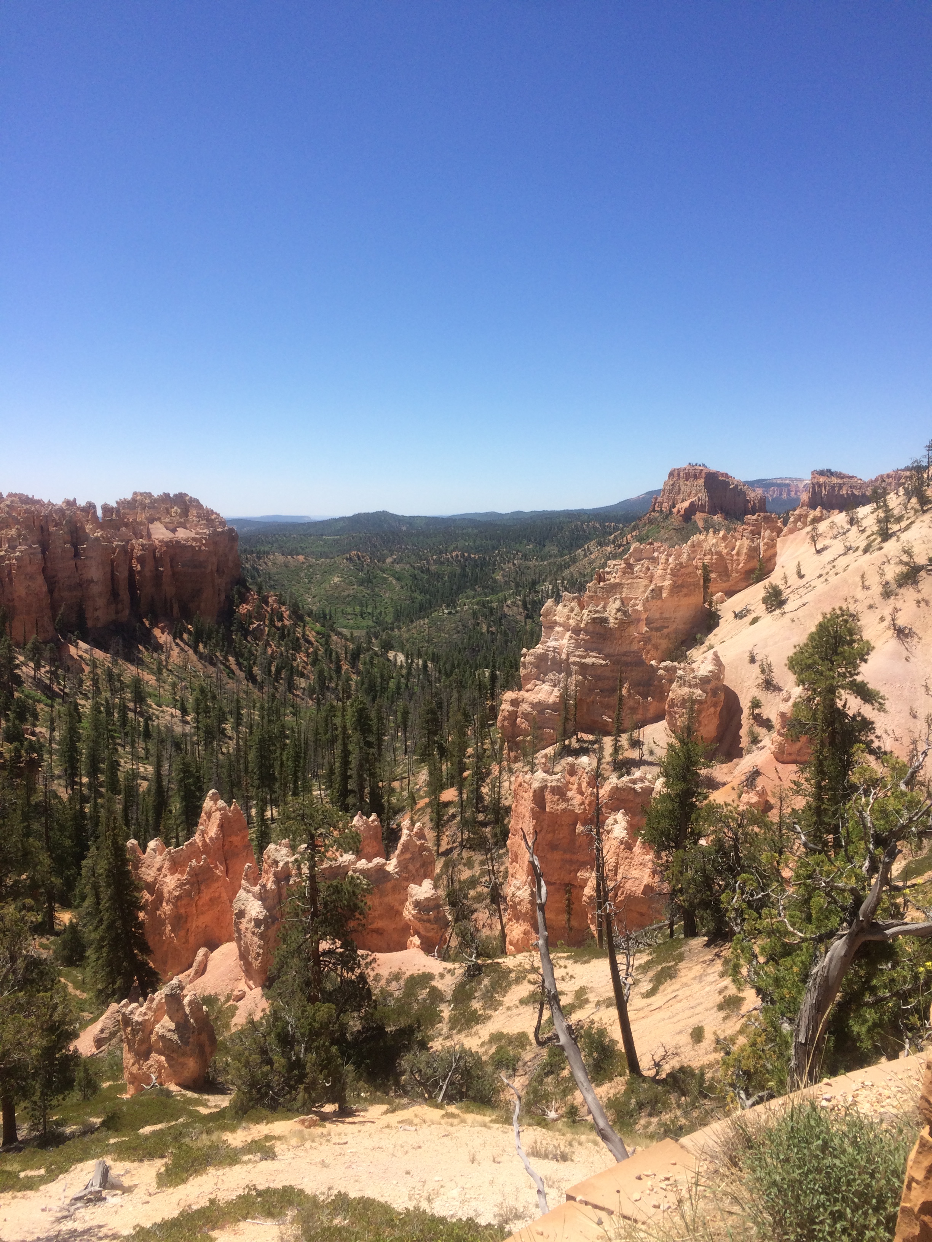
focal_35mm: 29
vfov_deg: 61.7
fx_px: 1041
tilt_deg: -7.5
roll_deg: +0.2
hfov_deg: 48.2
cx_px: 466
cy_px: 621
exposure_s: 1/2283
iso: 32
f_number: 2.2
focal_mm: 4.15
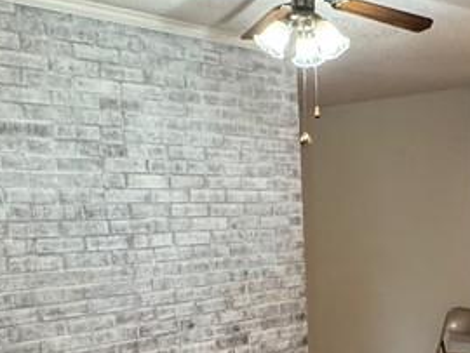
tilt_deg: -6.6
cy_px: 285
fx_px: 720
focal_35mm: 53
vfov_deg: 27.0
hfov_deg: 33.9
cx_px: 433
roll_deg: +1.1
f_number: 2.2
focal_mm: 2.22
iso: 320
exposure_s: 1/60
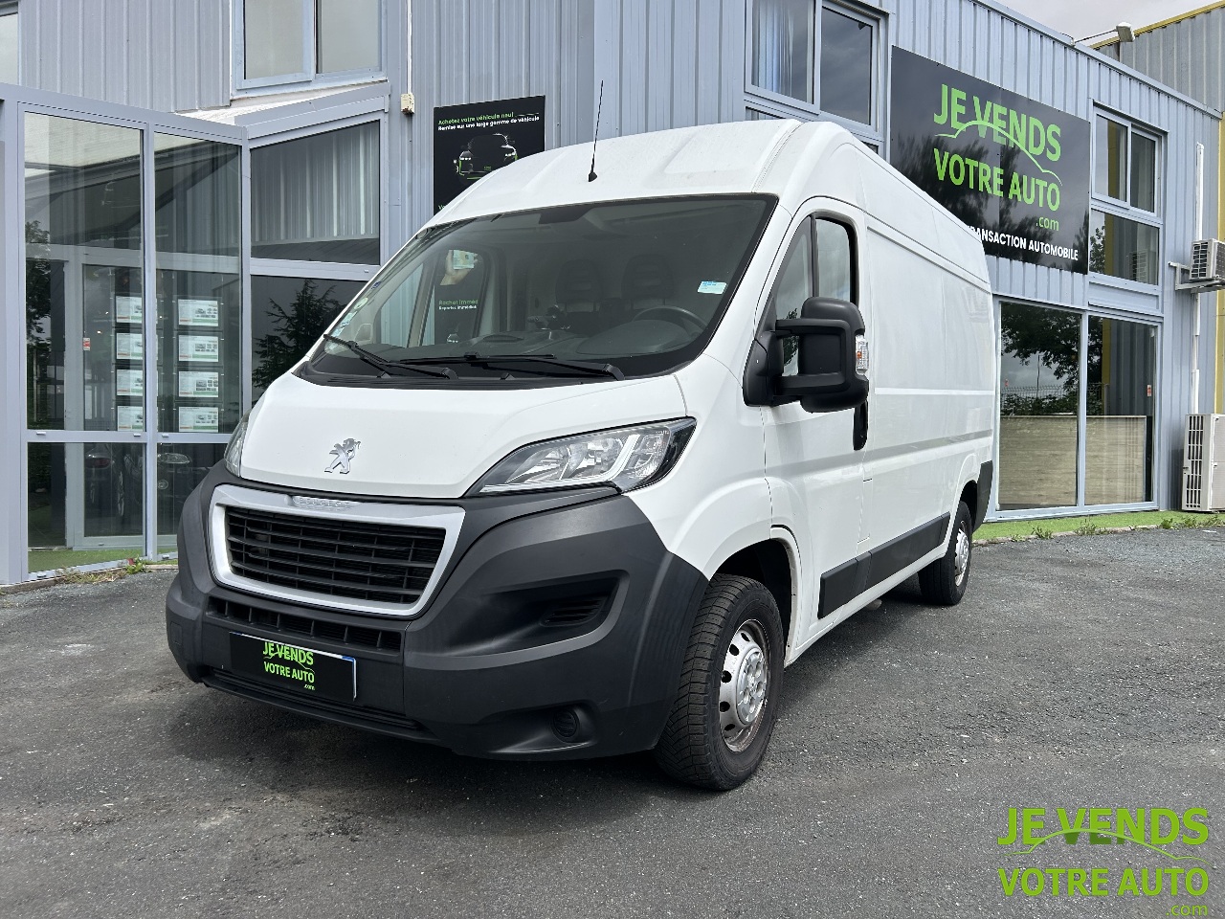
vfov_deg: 53.1
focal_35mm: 26
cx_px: 612
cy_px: 460
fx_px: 920
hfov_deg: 67.3
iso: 50
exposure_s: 1/3571
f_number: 1.5
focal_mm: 5.7
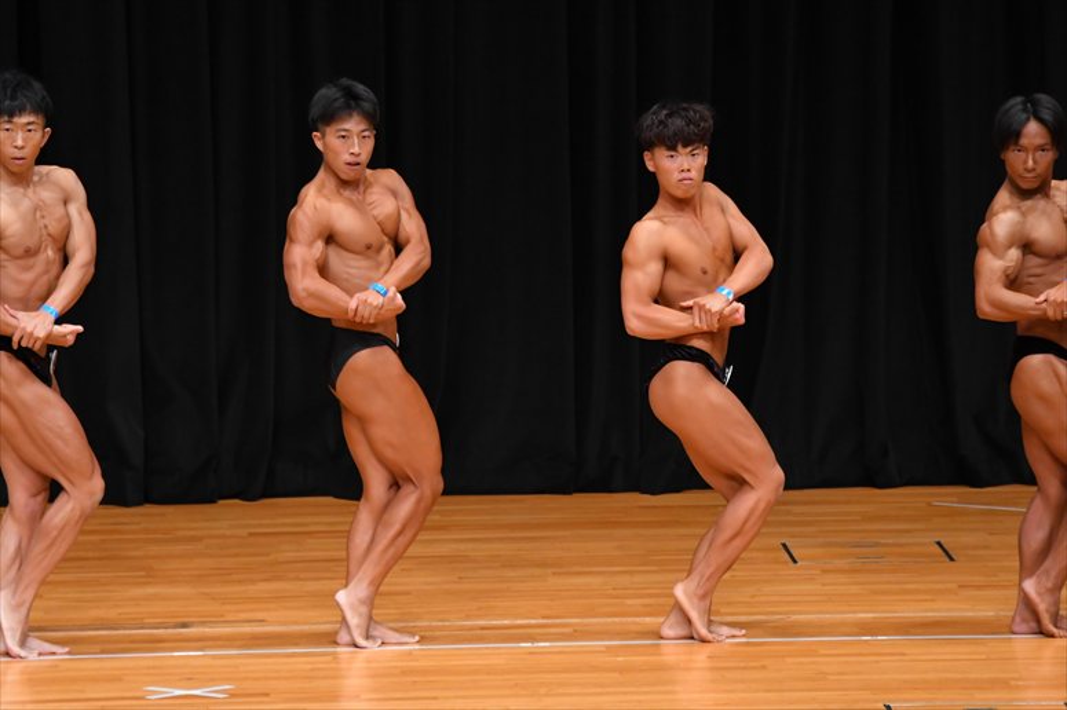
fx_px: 7999
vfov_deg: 5.1
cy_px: 355
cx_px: 534
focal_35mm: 270
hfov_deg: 7.6
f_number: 5.6
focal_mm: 180
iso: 3200
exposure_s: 1/400
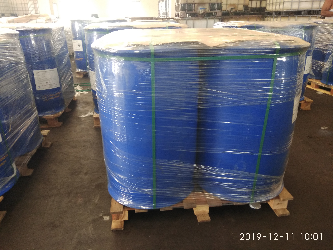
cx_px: 166
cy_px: 125
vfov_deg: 63.4
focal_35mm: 21
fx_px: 202
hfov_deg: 79.0
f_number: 2
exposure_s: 1/33
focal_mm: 3.57
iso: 400
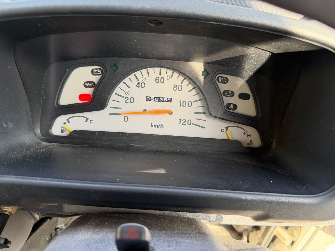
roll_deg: -1.9
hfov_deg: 71.6
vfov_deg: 56.8
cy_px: 126
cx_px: 168
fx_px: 232
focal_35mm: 24
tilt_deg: -35.3
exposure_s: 1/178
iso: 125
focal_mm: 6.76
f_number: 1.78
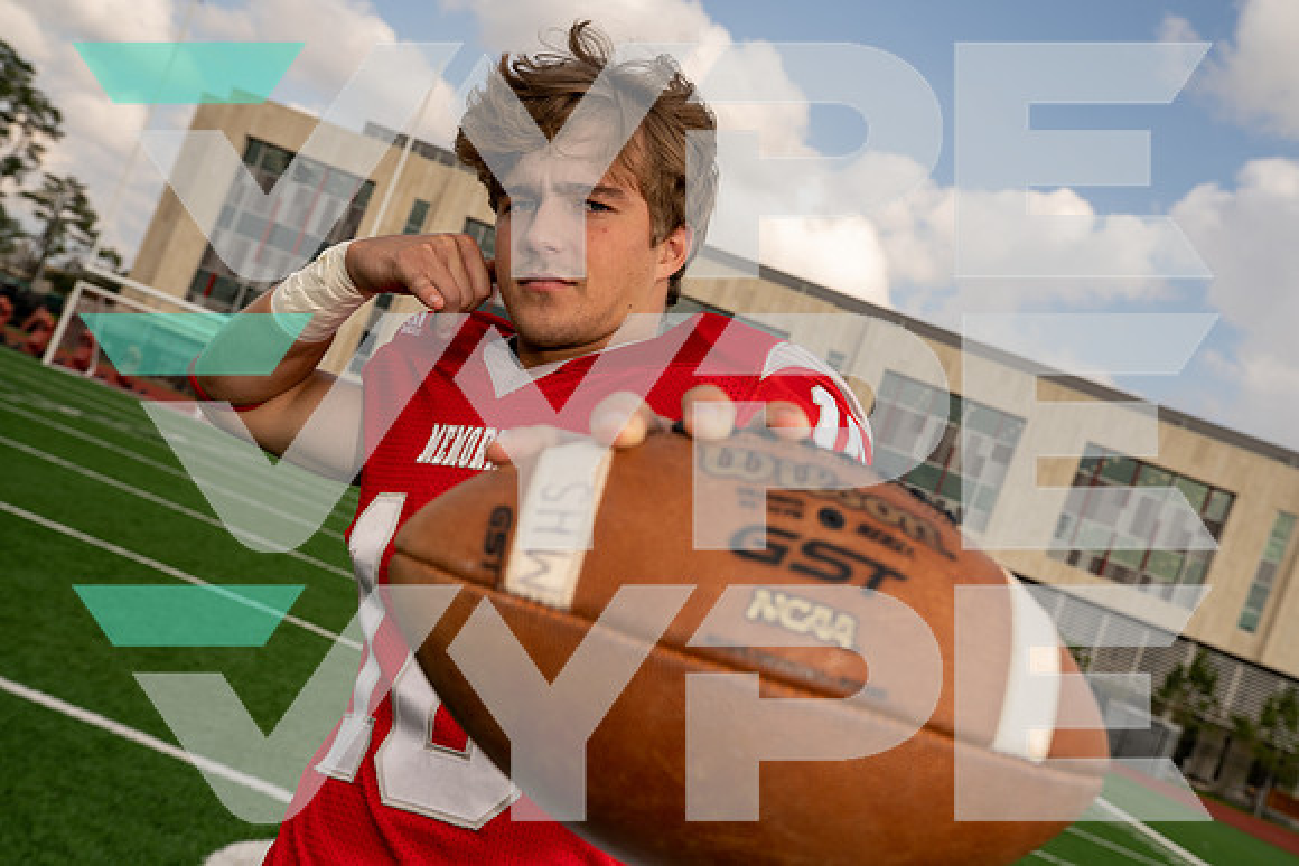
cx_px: 650
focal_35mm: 42
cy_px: 433
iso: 200
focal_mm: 42
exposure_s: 1/250
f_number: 8
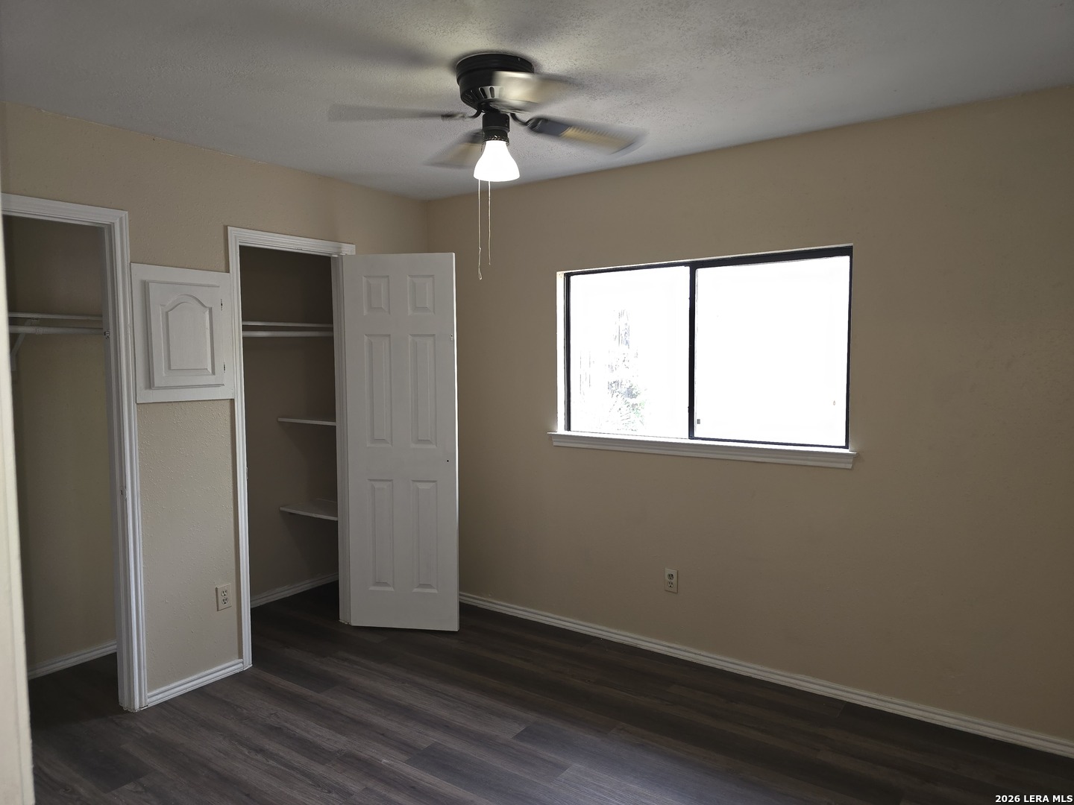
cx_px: 537
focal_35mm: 23
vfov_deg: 58.9
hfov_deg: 73.9
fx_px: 714
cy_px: 402
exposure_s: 1/40
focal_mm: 6.3
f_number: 1.7
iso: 100
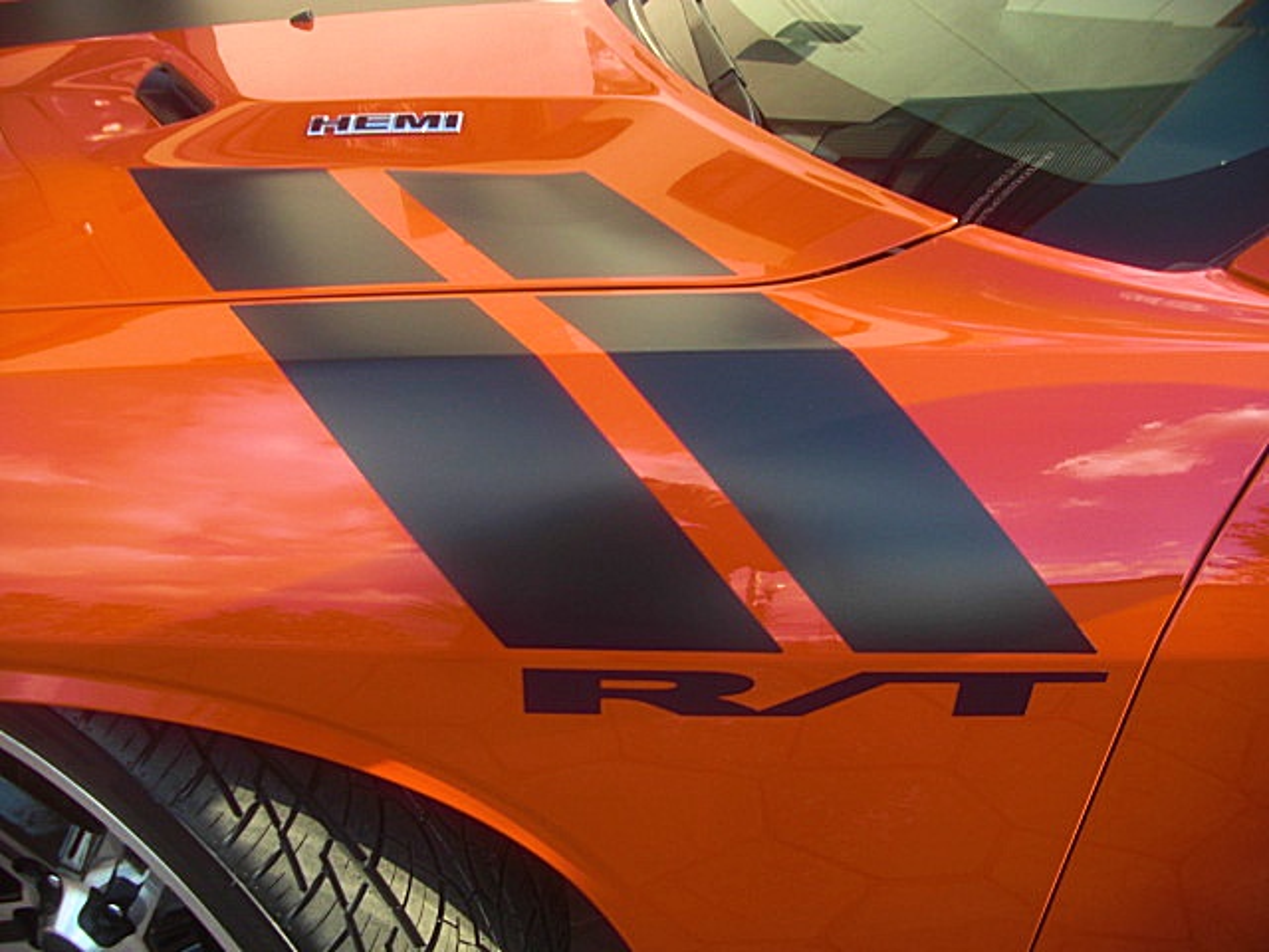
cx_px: 634
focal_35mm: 36
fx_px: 1320
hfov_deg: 51.4
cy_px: 476
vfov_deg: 39.7
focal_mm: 6.3
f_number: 2.8
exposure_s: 1/125
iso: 50
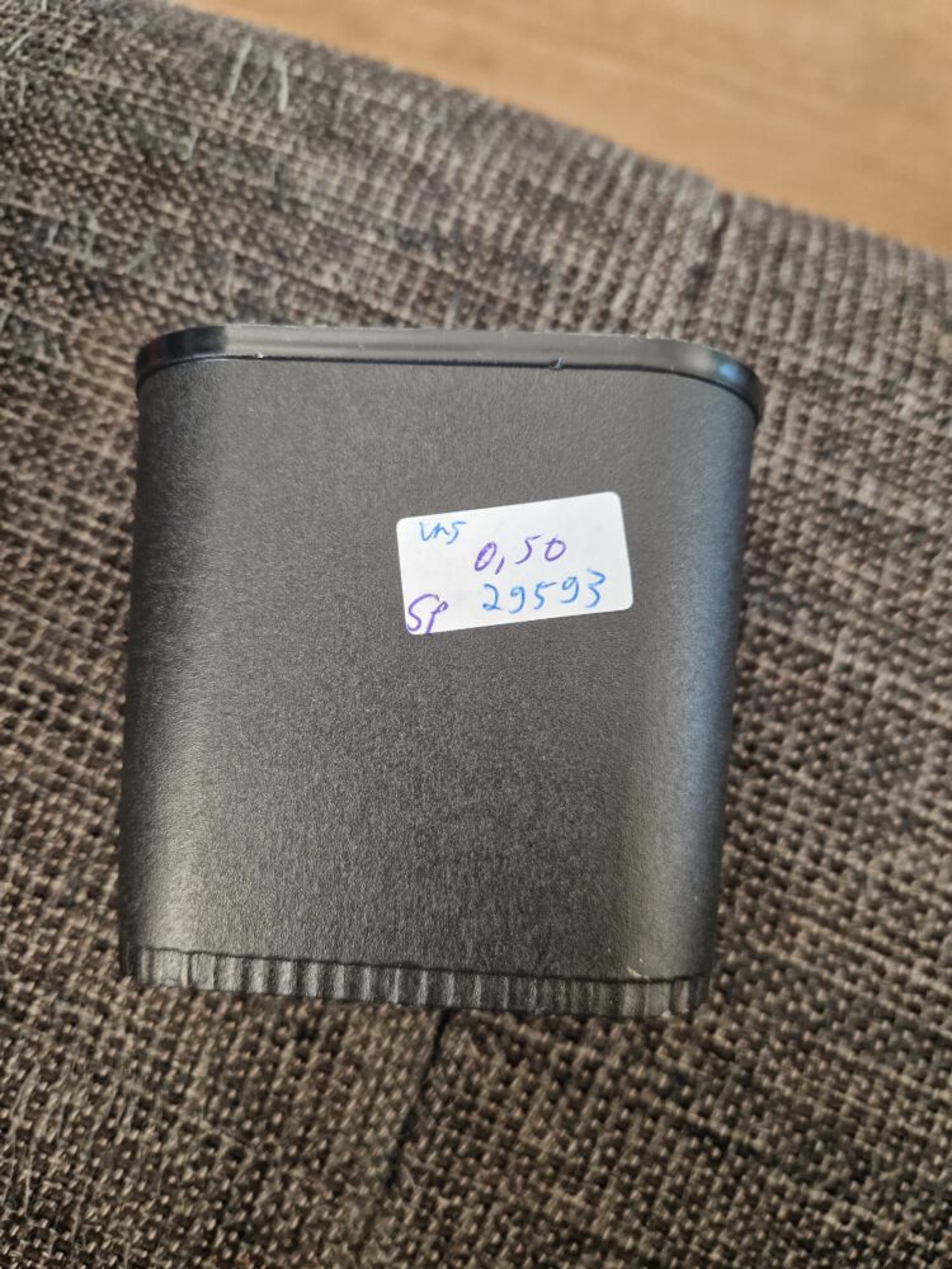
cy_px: 634
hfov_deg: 58.9
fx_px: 843
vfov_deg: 73.9
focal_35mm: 23
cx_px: 476
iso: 320
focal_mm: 5.4
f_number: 1.8
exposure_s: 1/100
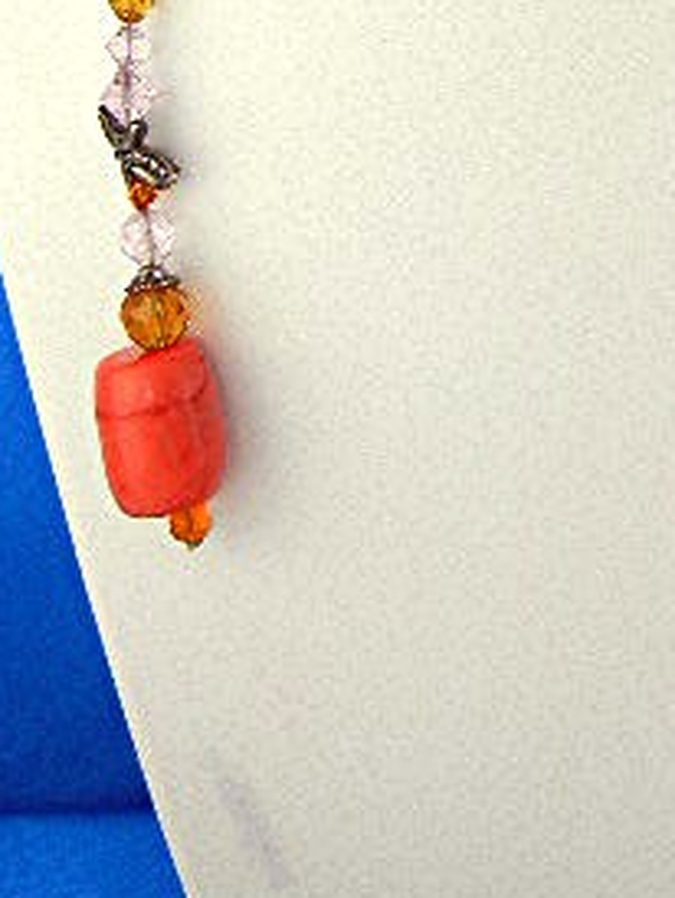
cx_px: 570
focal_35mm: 70
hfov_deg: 20.7
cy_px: -3
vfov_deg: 26.3
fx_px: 1817
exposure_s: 1/33.1
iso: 160
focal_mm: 5.4
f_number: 3.5
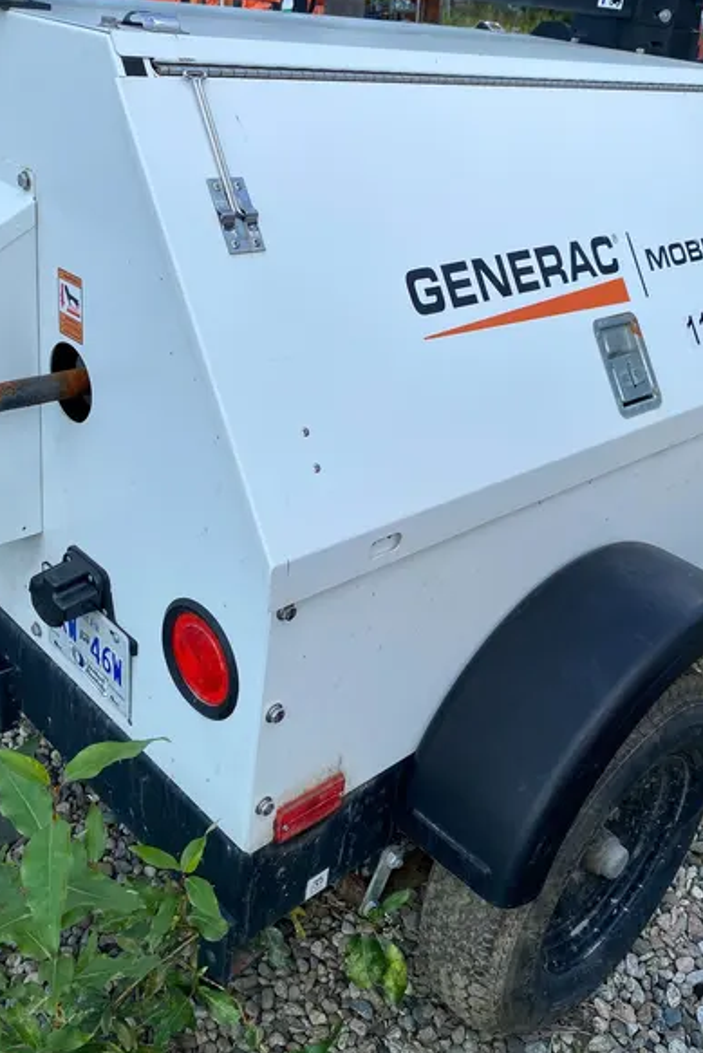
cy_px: 465
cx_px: 340
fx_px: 995
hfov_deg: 38.9
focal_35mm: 34
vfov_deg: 55.6
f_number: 1.8
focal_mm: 4.25
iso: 32
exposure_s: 1/2268
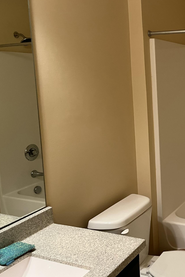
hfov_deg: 29.4
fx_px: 324
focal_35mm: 42
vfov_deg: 46.3
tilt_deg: -7.8
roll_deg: +1.9
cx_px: 193
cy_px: 118
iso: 250
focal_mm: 5.1
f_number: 1.6
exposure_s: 1/60
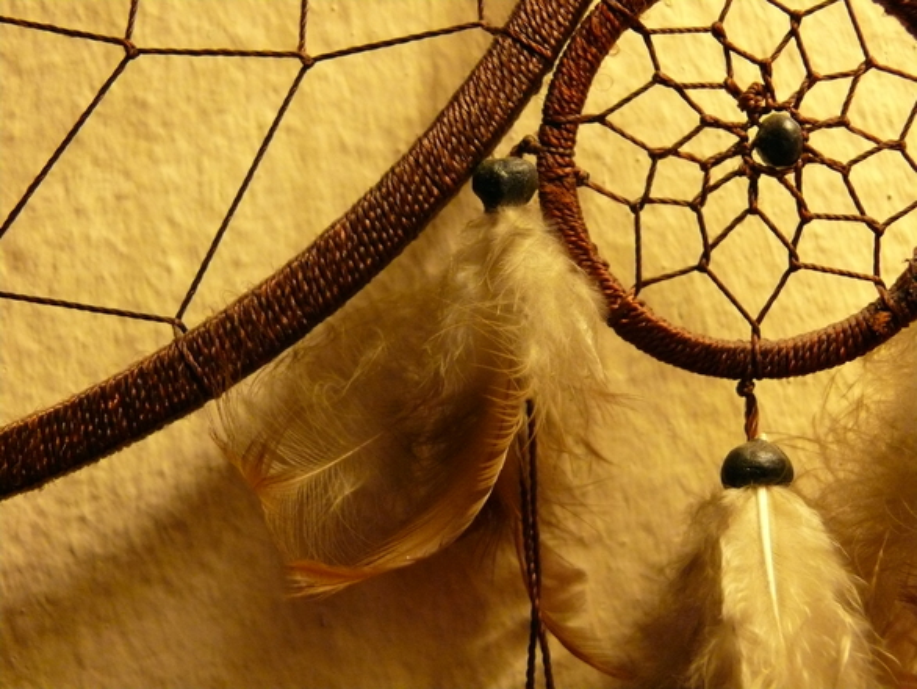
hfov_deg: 39.6
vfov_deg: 30.3
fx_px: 1272
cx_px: 458
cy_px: 344
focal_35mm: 48
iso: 400
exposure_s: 1/25
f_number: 3.2
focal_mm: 10.2
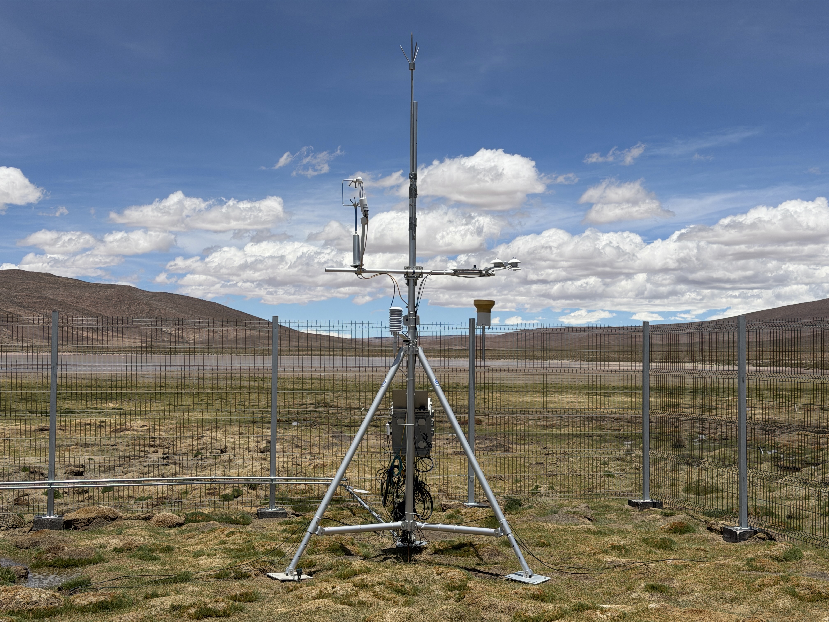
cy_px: 311
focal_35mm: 48
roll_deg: -1.0
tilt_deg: +0.6
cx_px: 414
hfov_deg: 39.7
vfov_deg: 30.3
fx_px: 1150
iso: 80
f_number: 1.78
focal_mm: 6.76
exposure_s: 1/11364
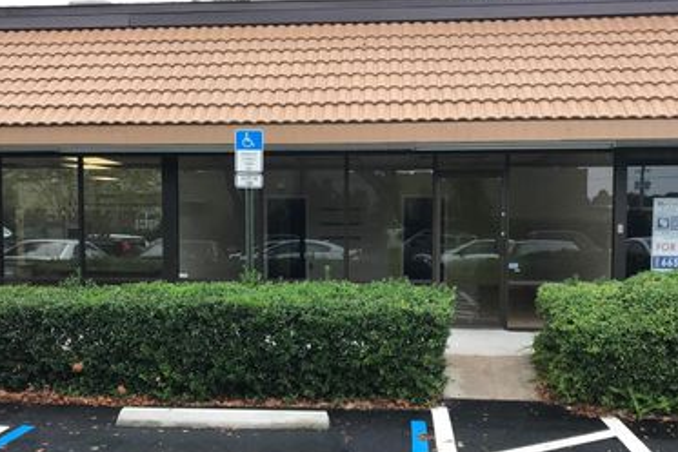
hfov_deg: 49.5
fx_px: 735
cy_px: 270
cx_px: 333
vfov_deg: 34.1
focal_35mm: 39
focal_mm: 3.99
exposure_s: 1/120
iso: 40
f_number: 1.8
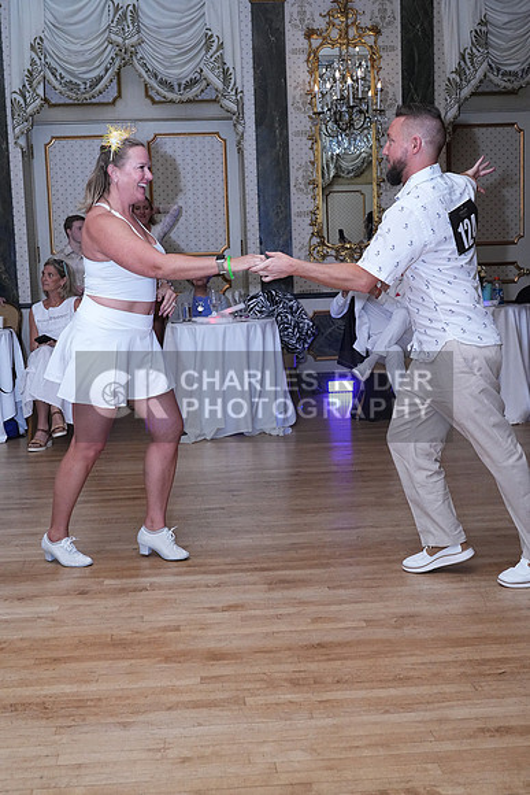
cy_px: 398
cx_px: 265
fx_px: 993
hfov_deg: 29.9
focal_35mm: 45
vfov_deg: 43.6
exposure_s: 1/200
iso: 5000
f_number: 8
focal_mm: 45
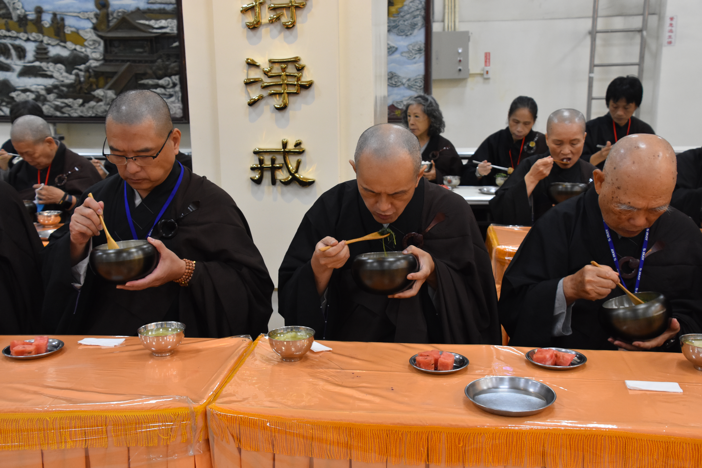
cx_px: 351
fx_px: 819
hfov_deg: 46.4
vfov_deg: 31.9
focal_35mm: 42
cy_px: 234
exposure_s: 1/100
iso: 1600
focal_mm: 28
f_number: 5
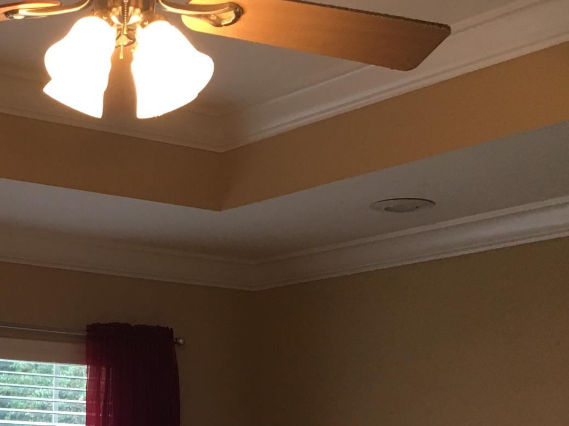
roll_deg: -1.7
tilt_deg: -1.7
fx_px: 1381
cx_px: 94
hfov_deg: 22.9
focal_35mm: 84
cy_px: 551
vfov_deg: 16.6
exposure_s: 1/30
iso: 40
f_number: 2.2
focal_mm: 4.15
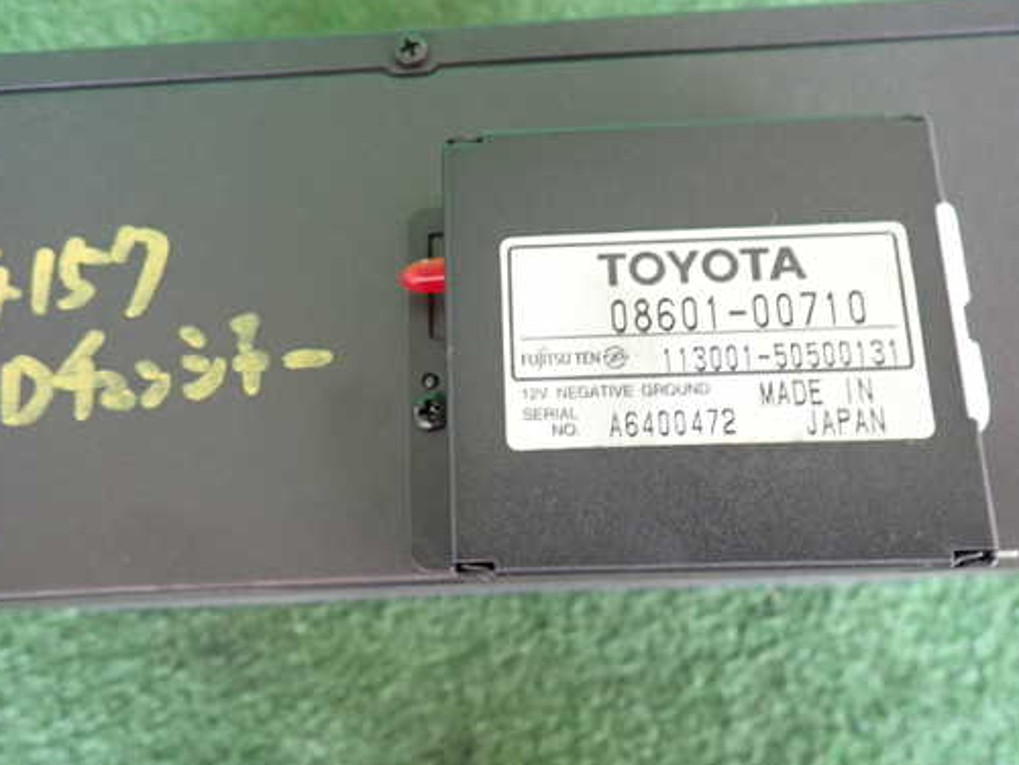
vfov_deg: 46.8
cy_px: 373
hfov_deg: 59.9
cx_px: 485
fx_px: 883
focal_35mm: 30
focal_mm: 4.5
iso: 200
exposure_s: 1/30
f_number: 2
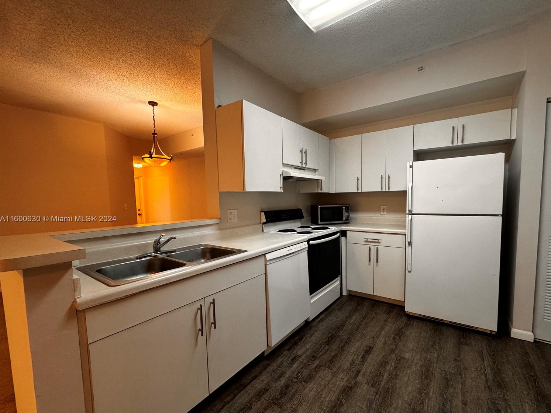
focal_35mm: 15
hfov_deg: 98.0
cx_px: 294
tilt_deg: -5.8
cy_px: 219
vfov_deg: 81.7
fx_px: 239
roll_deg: +0.8
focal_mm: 2.22
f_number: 2.2
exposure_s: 1/60
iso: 250
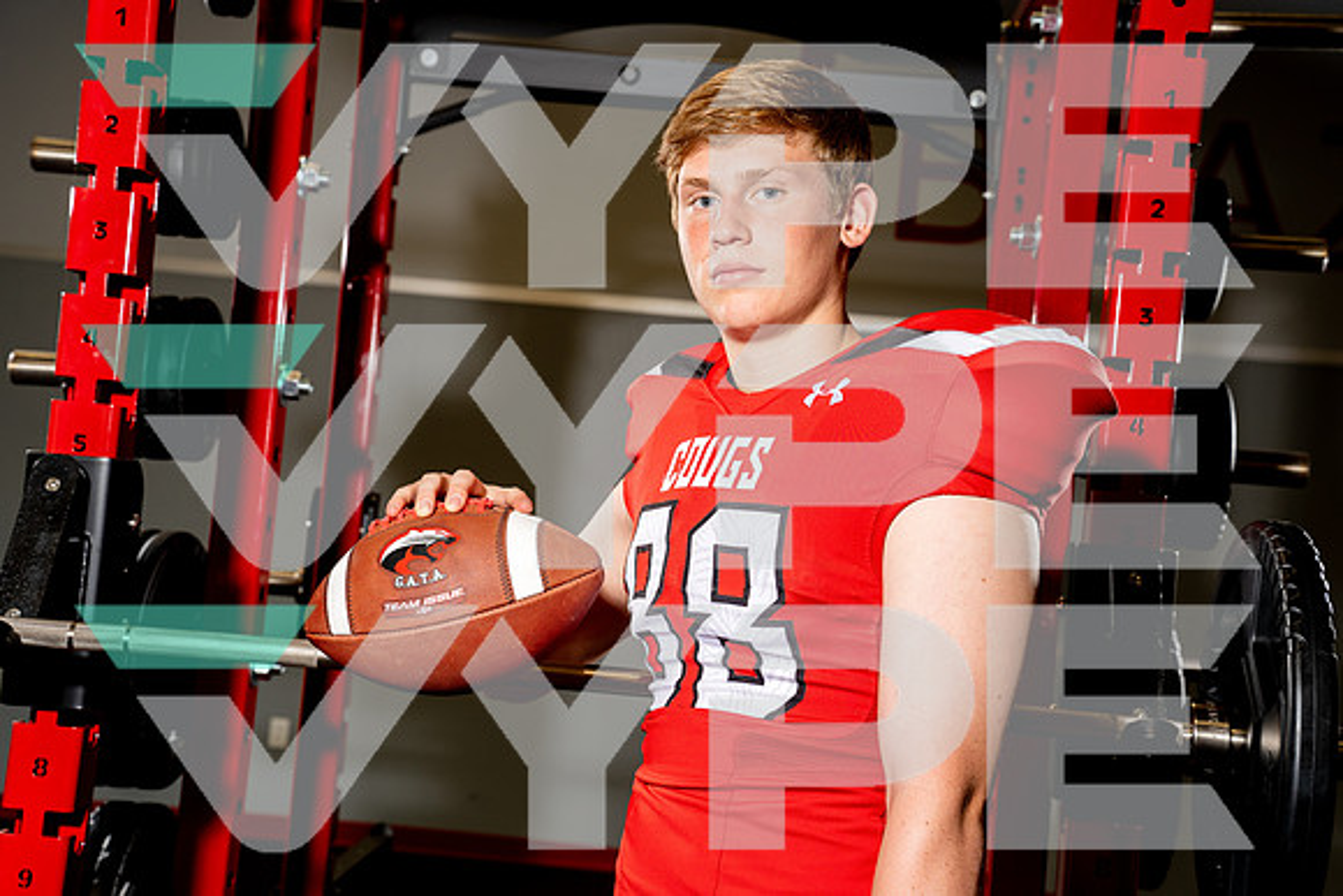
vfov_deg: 23.7
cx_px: 661
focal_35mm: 57
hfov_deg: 34.9
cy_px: 447
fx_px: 2136
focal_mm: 56
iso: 500
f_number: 5.6
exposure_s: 1/250
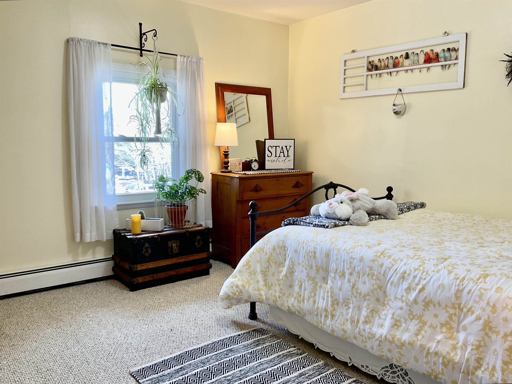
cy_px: 192
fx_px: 429
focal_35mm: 29
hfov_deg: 61.7
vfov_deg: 48.2
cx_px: 256
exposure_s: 1/60
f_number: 1.8
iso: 64
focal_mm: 3
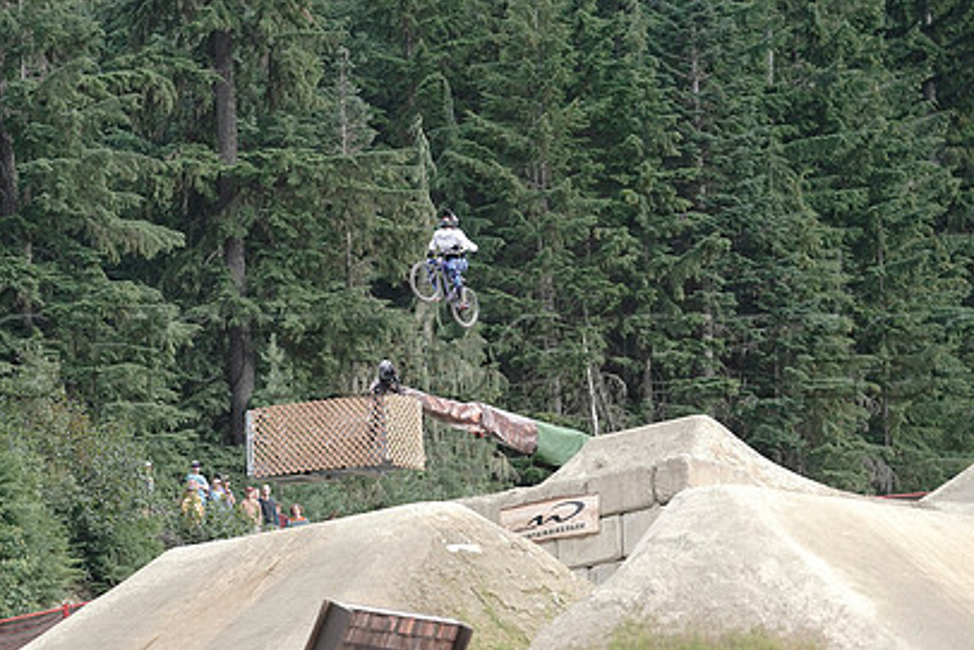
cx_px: 451
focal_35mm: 286
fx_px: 7740
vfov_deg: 4.8
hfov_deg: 7.2
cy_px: 332
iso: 500
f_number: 2.8
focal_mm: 200
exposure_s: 1/1000
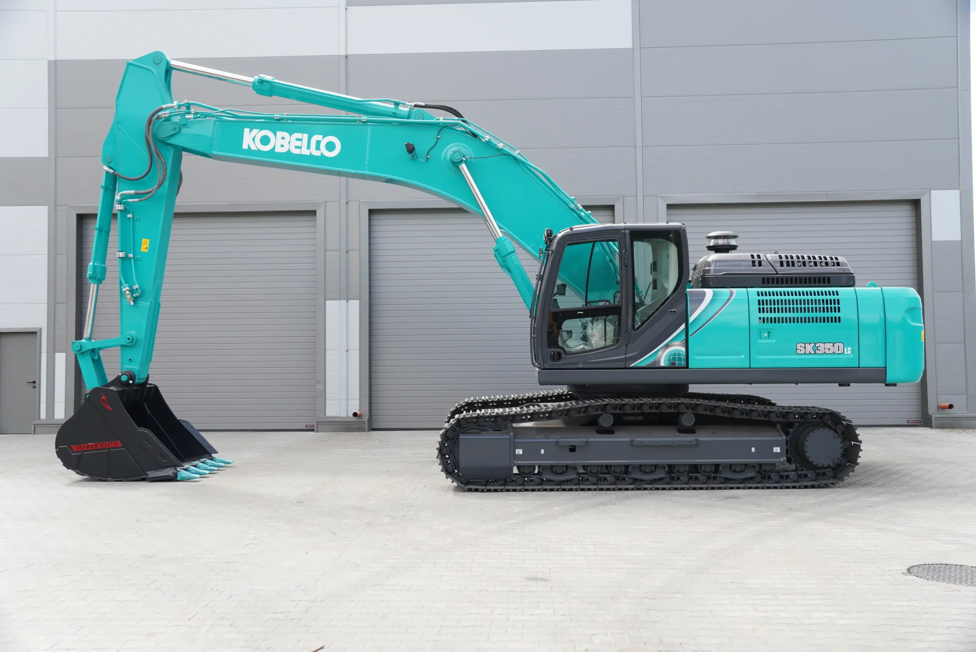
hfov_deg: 55.1
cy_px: 326
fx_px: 936
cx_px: 488
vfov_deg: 38.4
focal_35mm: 34
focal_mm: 23
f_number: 3.5
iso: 100
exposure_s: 1/100
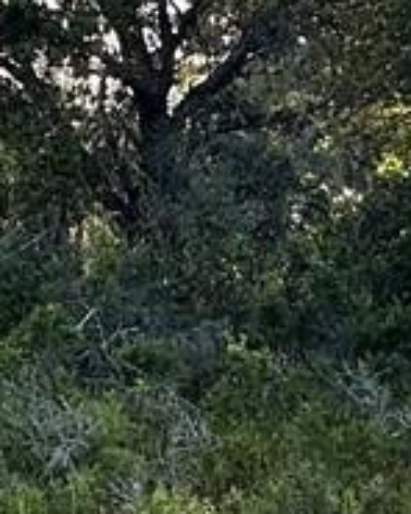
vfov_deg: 16.3
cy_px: 281
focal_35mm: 118
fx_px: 1794
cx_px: 267
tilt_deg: -2.1
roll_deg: +0.0
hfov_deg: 13.1
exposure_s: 1/180
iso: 40
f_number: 2.2
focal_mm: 2.22
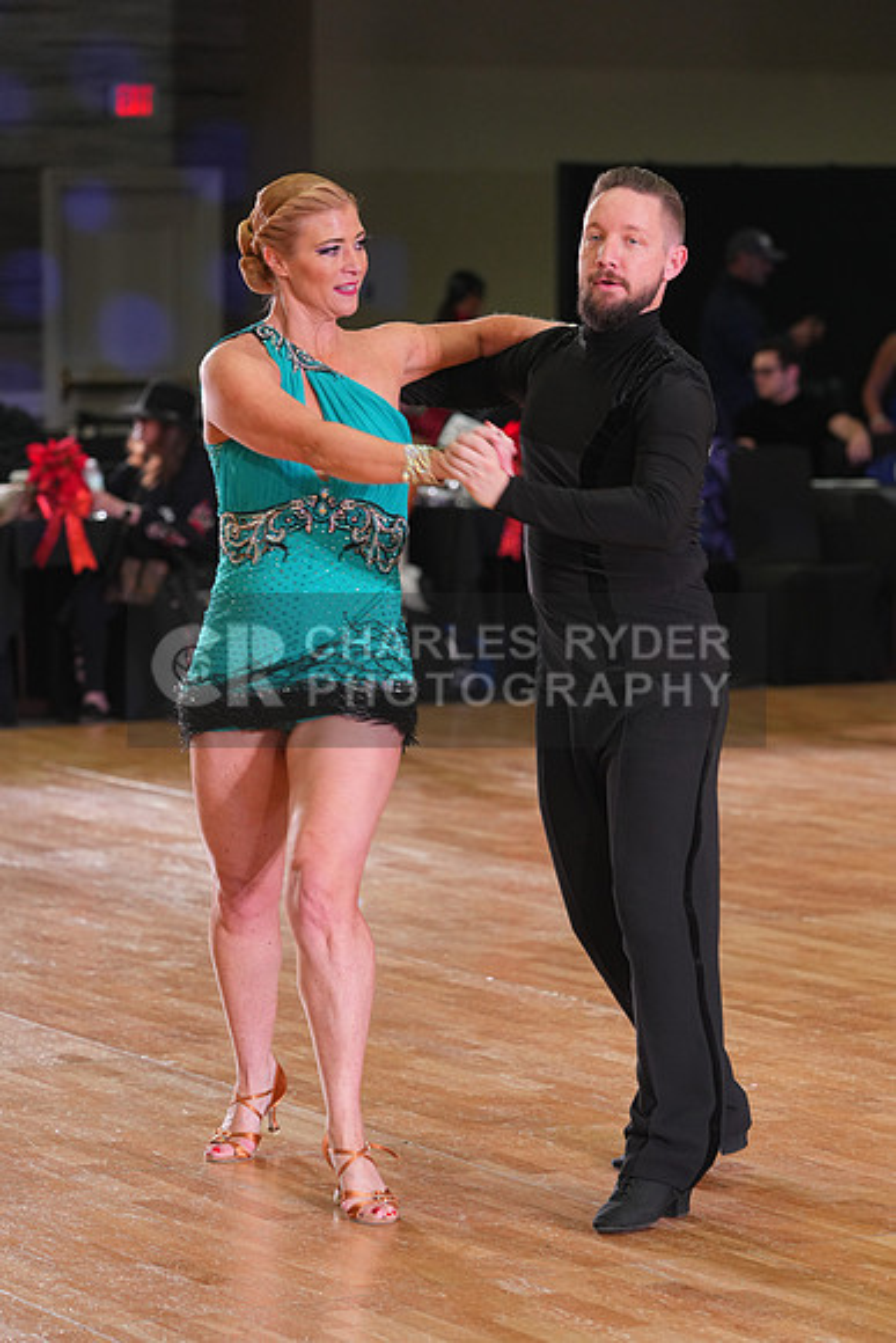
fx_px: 4701
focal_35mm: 126
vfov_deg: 16.3
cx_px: 448
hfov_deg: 10.9
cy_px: 672
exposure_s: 1/200
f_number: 4
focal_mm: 126
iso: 1600
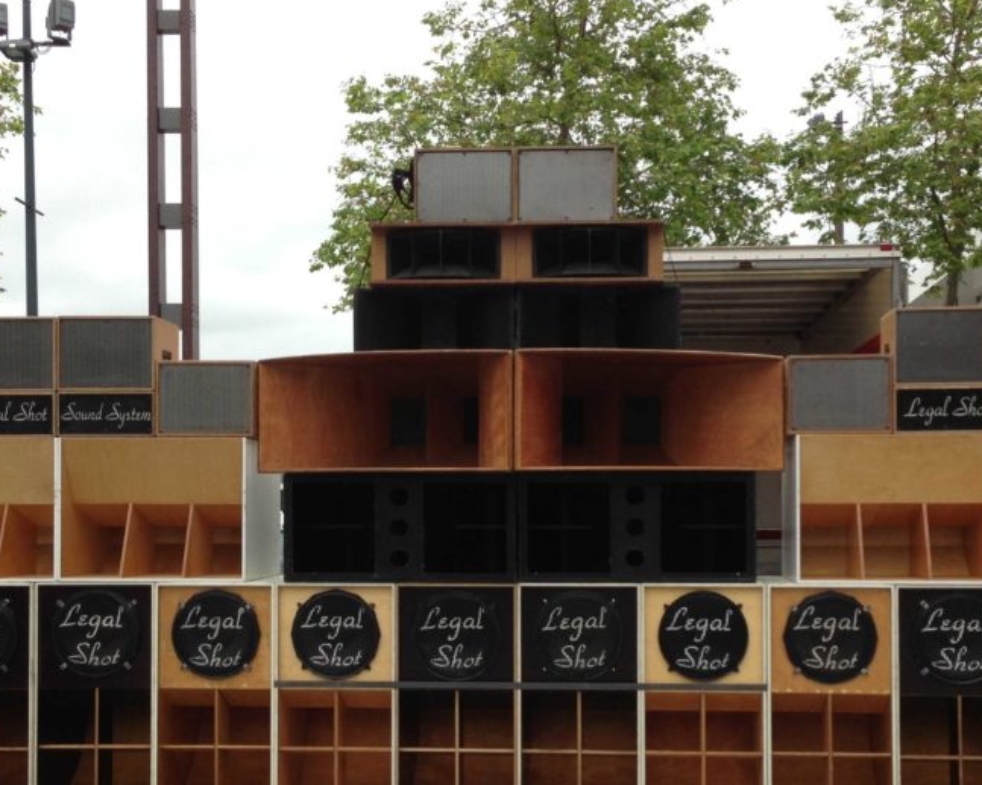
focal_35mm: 51
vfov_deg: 29.5
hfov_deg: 36.6
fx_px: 1482
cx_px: 537
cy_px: 493
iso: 50
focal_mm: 4.13
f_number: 2.4
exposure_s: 1/330
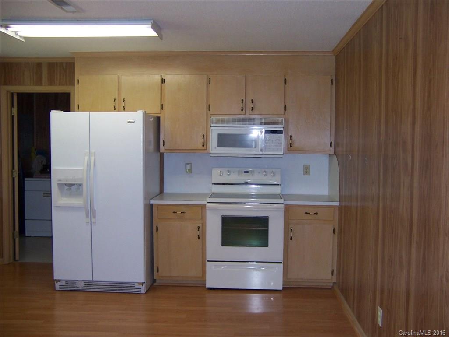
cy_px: 168
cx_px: 224
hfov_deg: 55.4
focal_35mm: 33
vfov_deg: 42.9
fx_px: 428
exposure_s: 1/60
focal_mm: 5.5
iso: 140
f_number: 2.8
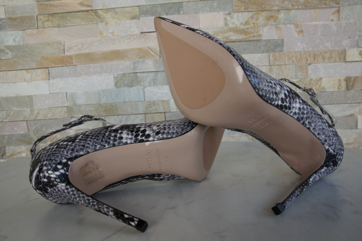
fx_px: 256
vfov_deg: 50.4
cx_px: 181
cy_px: 120
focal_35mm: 26
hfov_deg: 70.5
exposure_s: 1/80
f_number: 9
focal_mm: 17
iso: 200
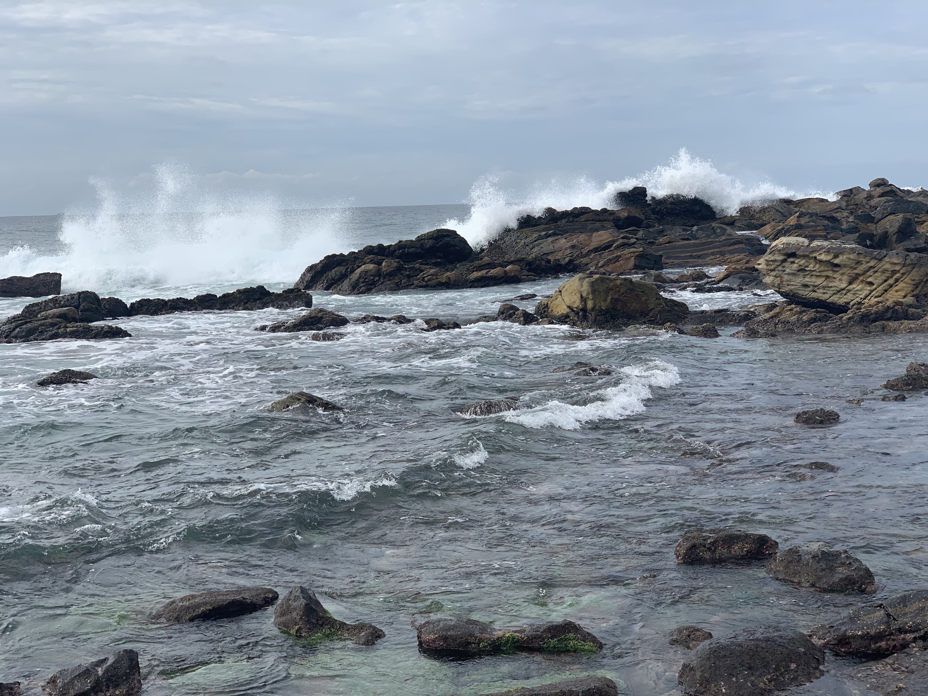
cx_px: 464
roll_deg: +0.6
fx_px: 1394
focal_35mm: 52
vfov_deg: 28.0
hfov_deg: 36.8
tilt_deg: -6.1
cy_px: 348
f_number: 2.4
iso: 16
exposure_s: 1/1229
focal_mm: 6
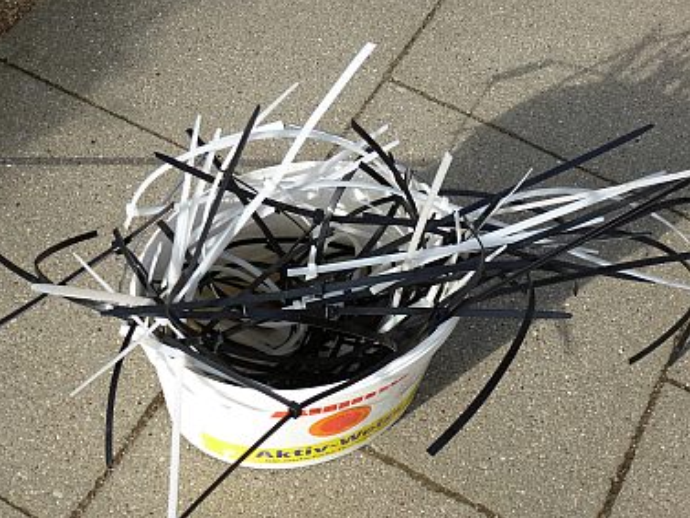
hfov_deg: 36.8
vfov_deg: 28.0
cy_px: 269
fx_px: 1037
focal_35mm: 52
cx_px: 326
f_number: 4.1
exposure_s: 1/400
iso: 100
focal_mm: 8.7
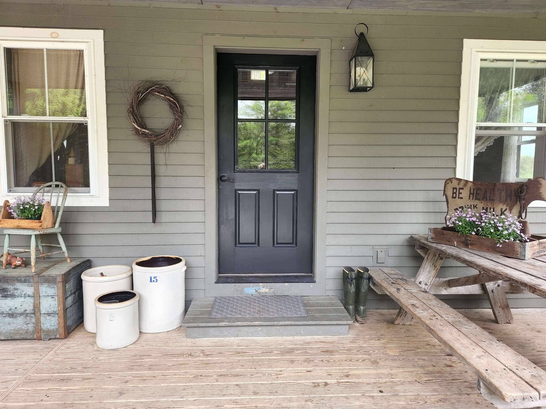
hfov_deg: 73.9
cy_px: 204
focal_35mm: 23
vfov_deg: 58.9
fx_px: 363
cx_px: 273
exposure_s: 1/180
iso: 64
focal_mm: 5.4
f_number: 1.8
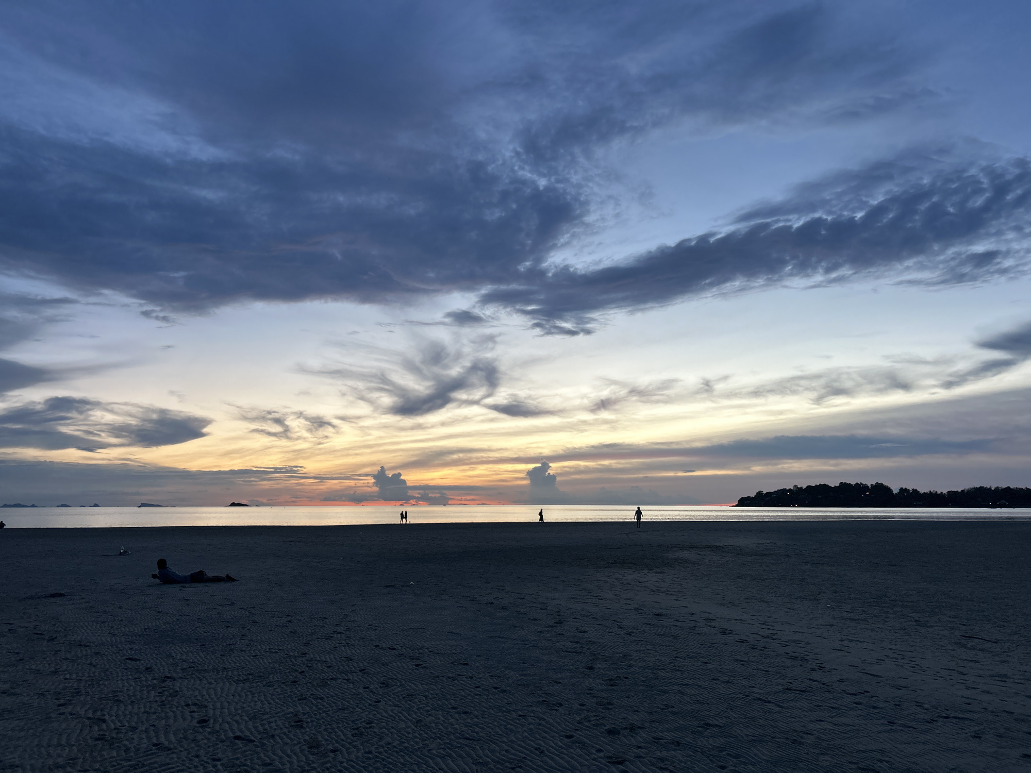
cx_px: 516
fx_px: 774
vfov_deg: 53.1
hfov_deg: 67.3
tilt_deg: +9.7
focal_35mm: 26
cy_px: 386
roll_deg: -0.4
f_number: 1.5
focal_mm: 5.7
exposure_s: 1/119
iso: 125
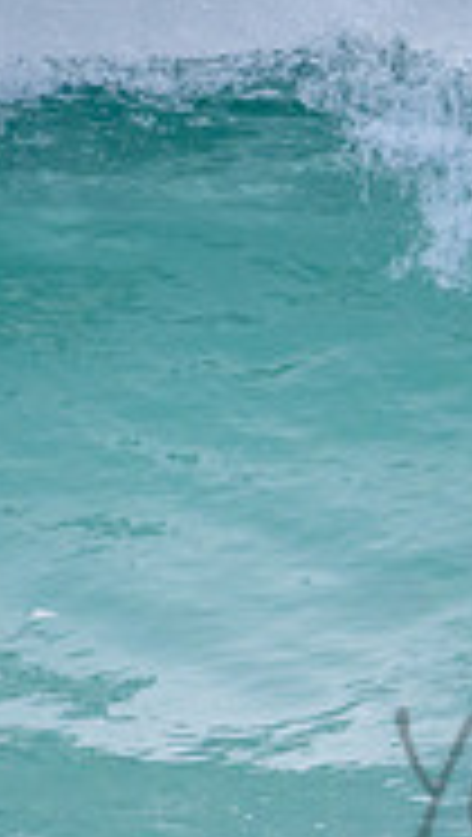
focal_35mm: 2036
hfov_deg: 0.6
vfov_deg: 1.1
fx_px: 45178
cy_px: 652
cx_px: 1179
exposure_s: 1/2000
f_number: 5.6
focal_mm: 500
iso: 1100
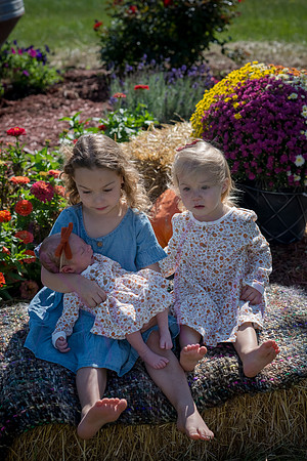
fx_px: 1087
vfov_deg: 23.9
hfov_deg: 16.1
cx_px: 154
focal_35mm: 85
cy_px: 230
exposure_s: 1/1250
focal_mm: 85
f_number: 6.3
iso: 400
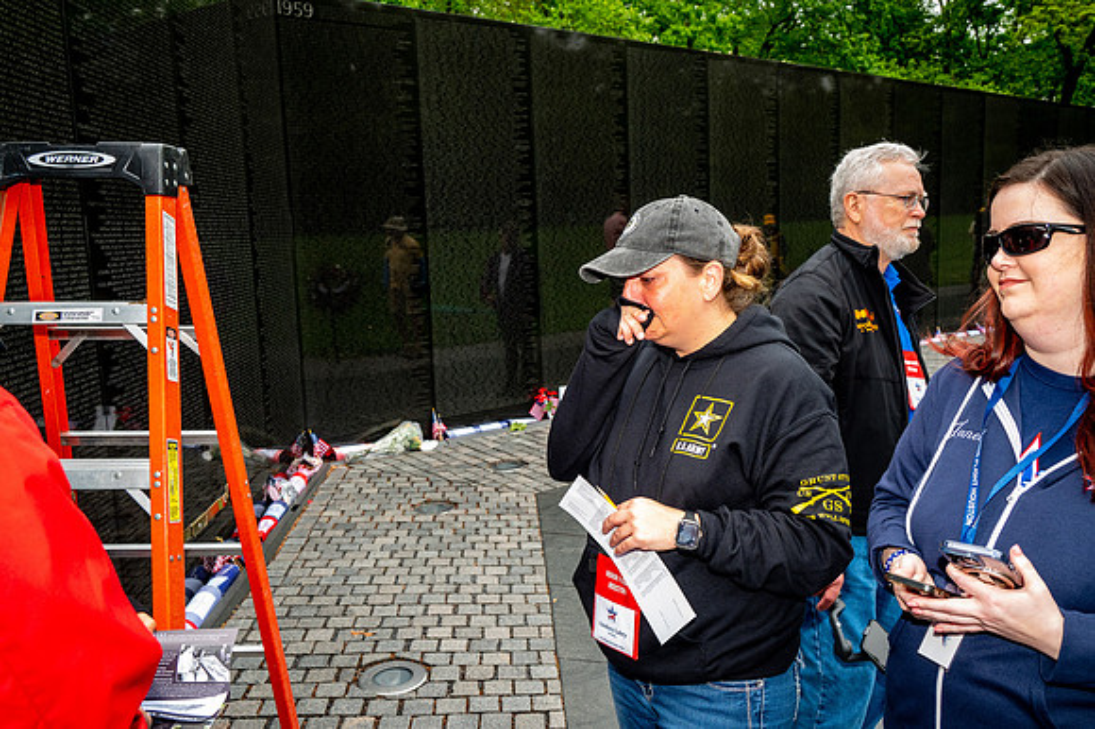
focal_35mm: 30
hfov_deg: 61.1
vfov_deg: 42.9
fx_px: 927
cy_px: 364
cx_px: 548
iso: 1400
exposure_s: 1/640
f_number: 8
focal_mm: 30.5
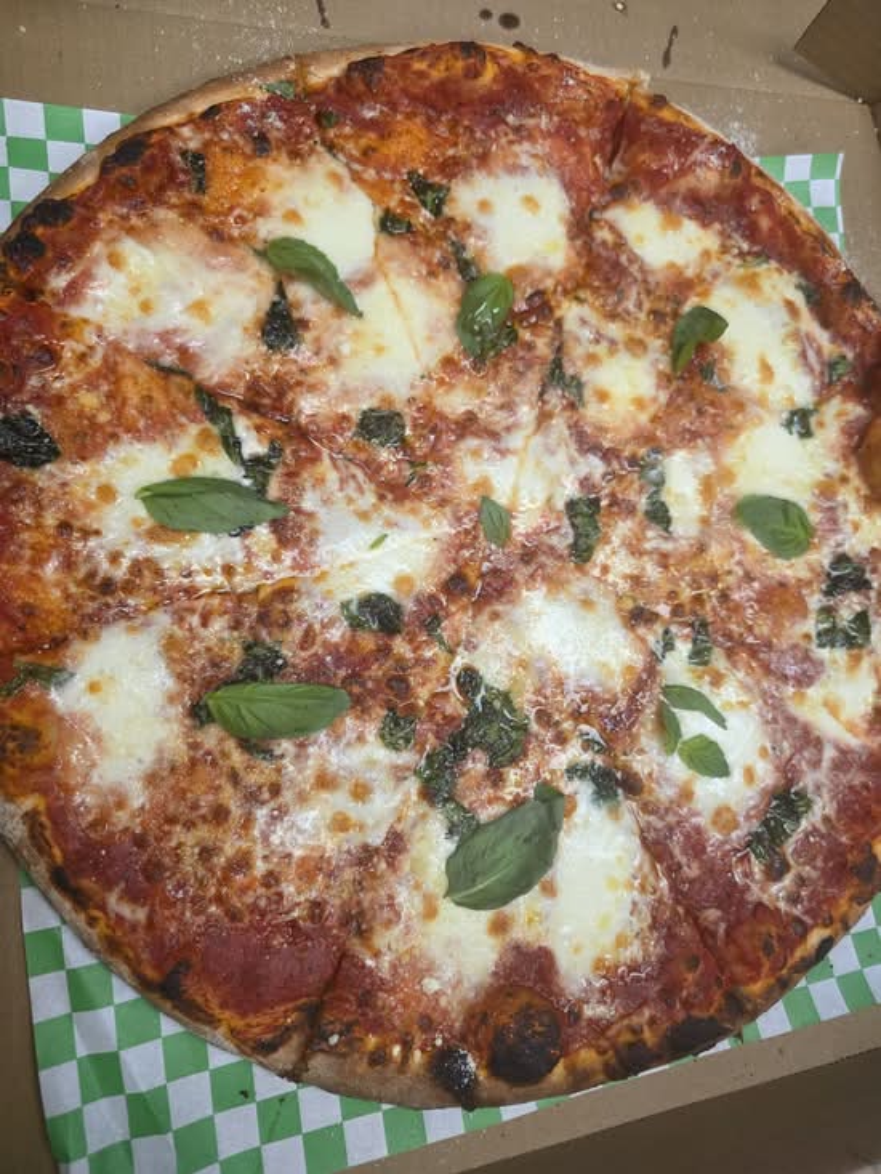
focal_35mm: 23
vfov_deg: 73.9
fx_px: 780
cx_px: 440
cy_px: 587
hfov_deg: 58.9
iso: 160
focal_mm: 6.3
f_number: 1.7
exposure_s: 1/180
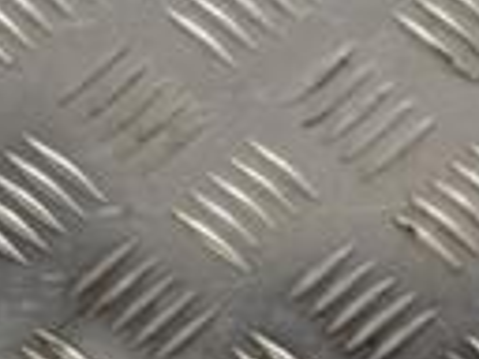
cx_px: 516
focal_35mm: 283
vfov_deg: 5.2
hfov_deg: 7.0
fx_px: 3916
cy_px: 411
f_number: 5.3
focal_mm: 42
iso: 180
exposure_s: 1/30
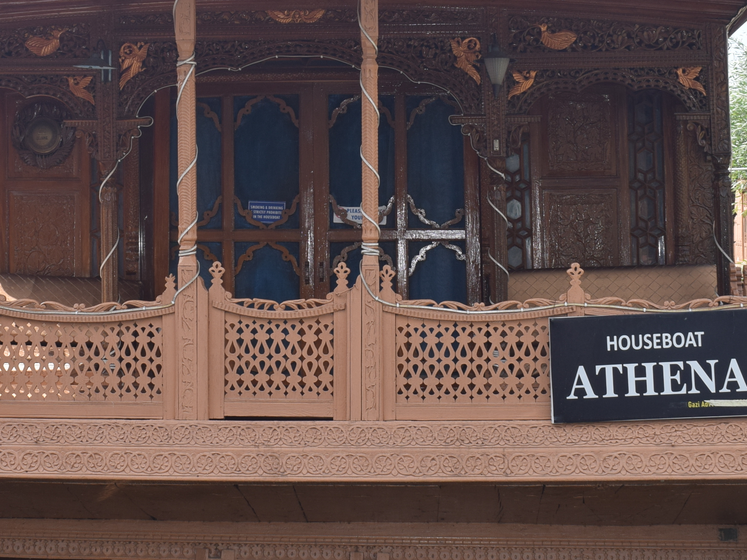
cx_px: 246
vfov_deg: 17.9
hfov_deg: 23.7
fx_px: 1768
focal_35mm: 82
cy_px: 146
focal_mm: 29
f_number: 10
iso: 200
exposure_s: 1/200
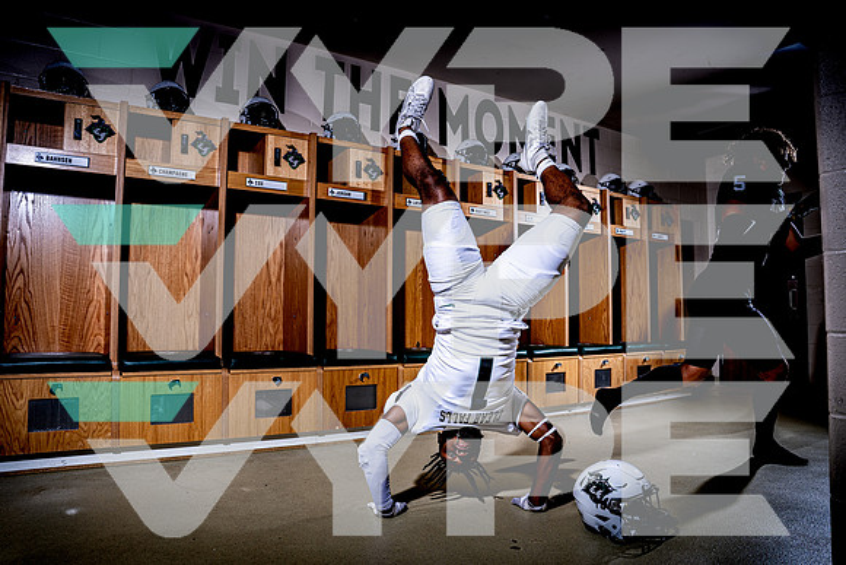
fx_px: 576
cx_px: 423
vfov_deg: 52.2
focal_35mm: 24
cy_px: 282
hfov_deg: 72.6
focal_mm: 24
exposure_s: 1/250
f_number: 5.6
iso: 100
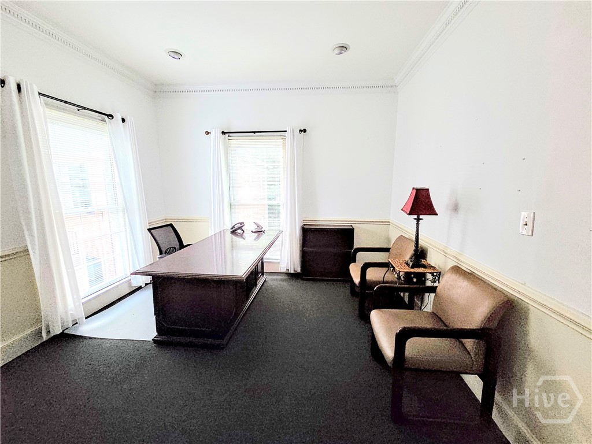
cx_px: 296
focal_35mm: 13
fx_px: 222
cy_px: 222
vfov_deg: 89.9
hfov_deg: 106.2
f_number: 2.2
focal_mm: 2.2
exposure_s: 1/60
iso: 1000
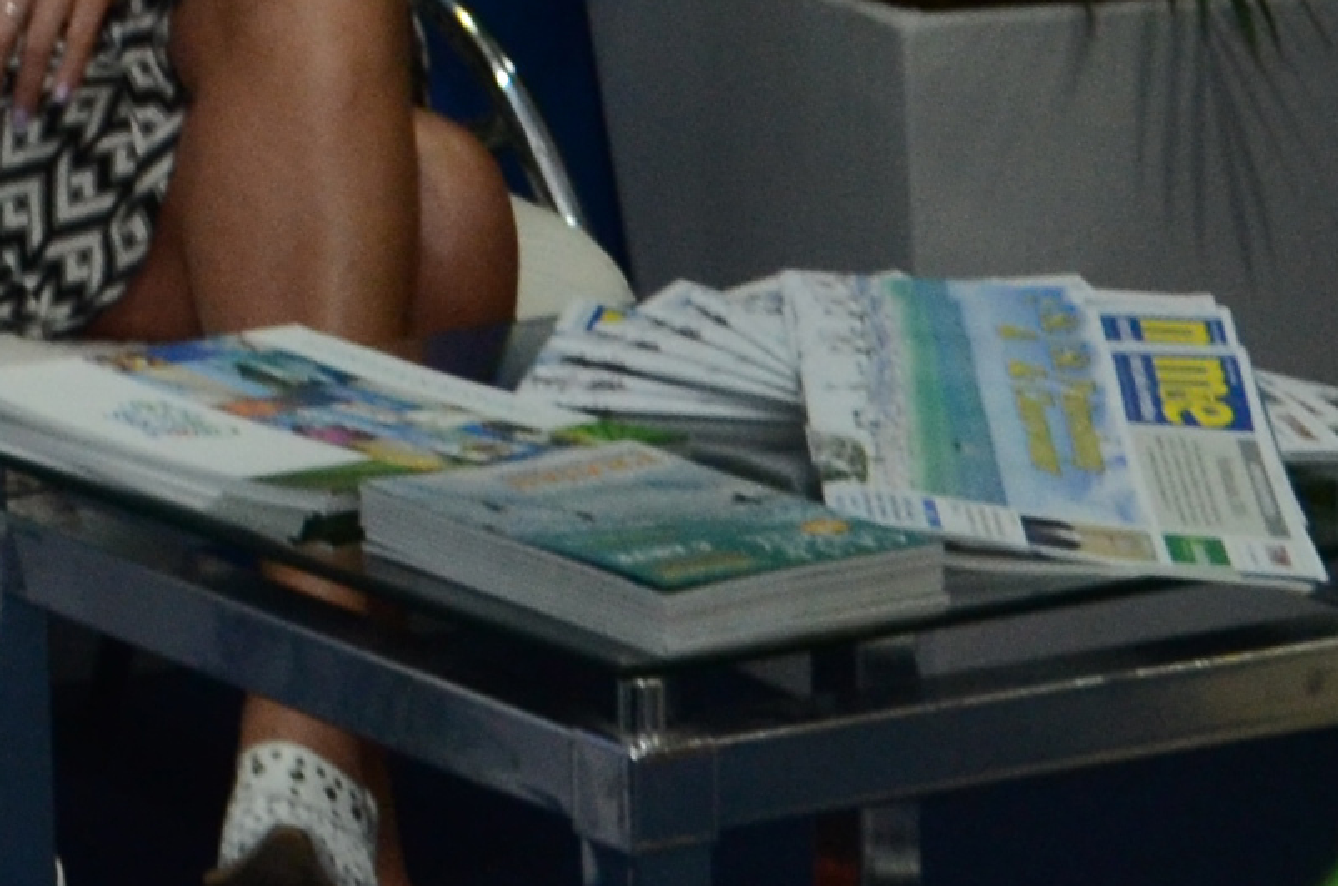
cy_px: -1680
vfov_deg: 5.6
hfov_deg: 8.7
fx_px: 8534
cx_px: -858
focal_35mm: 230
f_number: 5
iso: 800
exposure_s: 1/100
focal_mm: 25
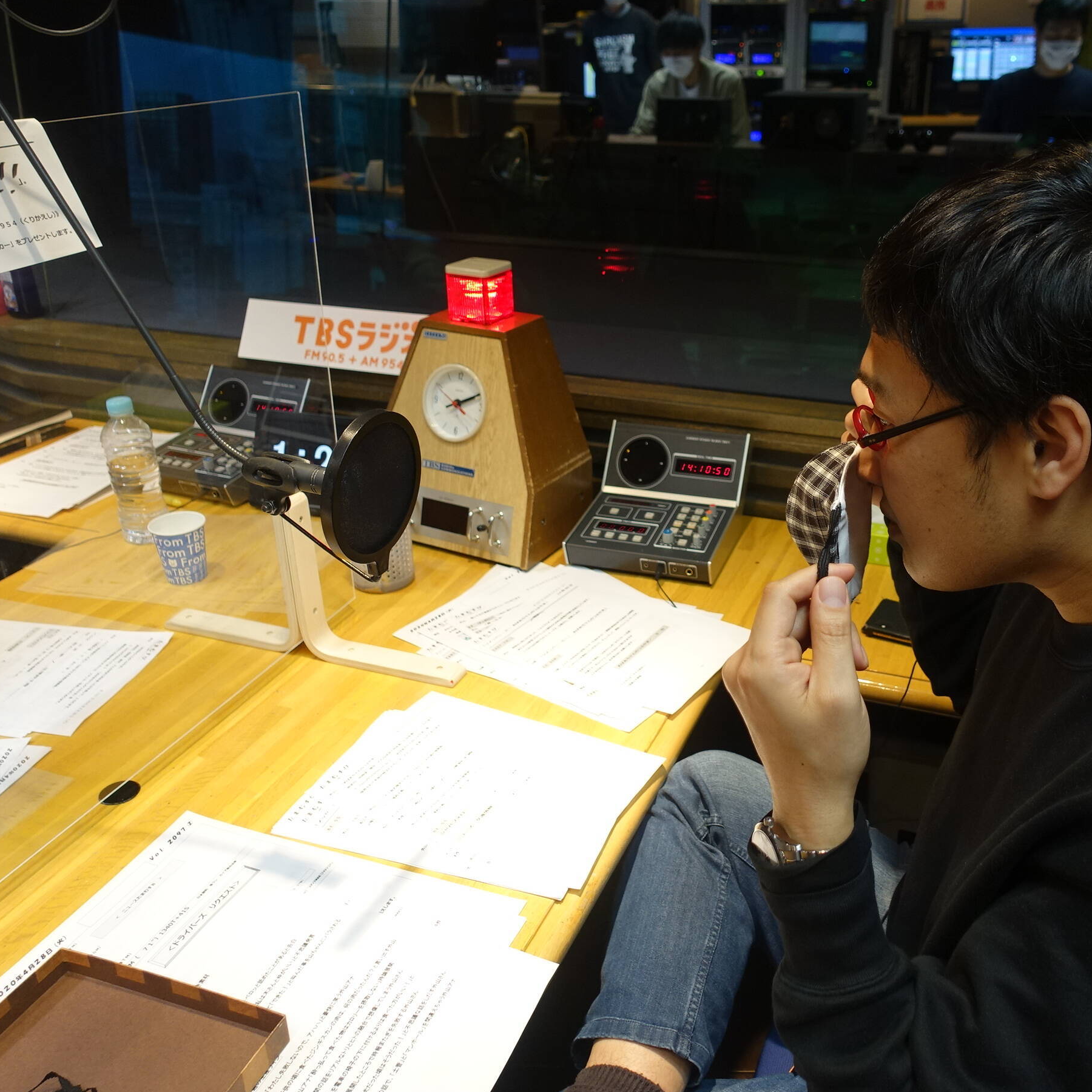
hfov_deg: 52.1
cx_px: 669
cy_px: 547
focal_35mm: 31
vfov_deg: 52.5
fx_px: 1106
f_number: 2.5
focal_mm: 8.8
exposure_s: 1/60
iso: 400
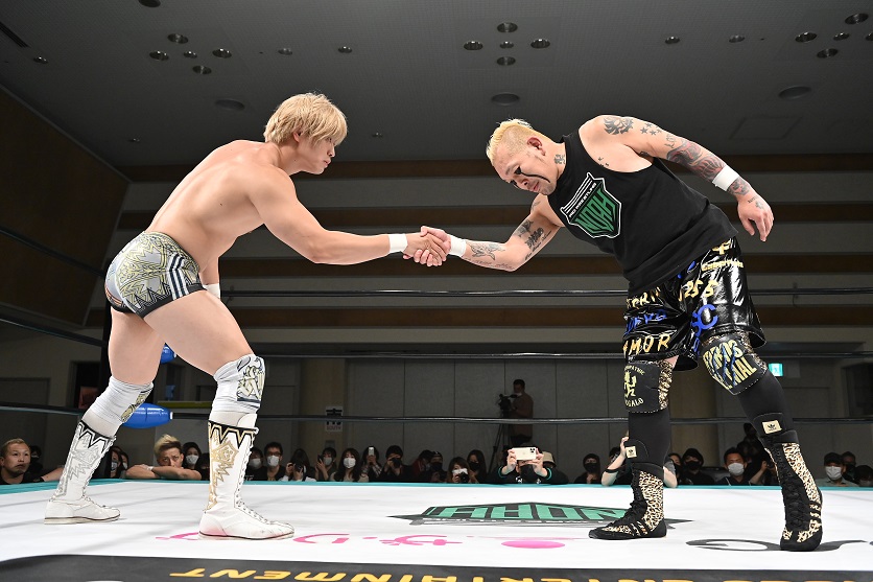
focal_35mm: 32
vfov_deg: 41.1
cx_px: 436
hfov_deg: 58.7
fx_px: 776
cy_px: 291
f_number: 4
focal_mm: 32
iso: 3200
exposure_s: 1/1000
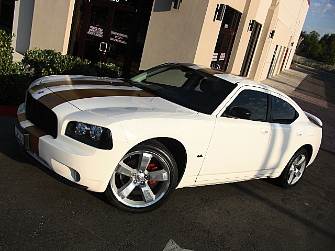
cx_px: 168
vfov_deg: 39.7
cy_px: 126
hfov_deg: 51.4
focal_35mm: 36
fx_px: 348
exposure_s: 1/160
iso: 50
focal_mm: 6.3
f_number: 7.9
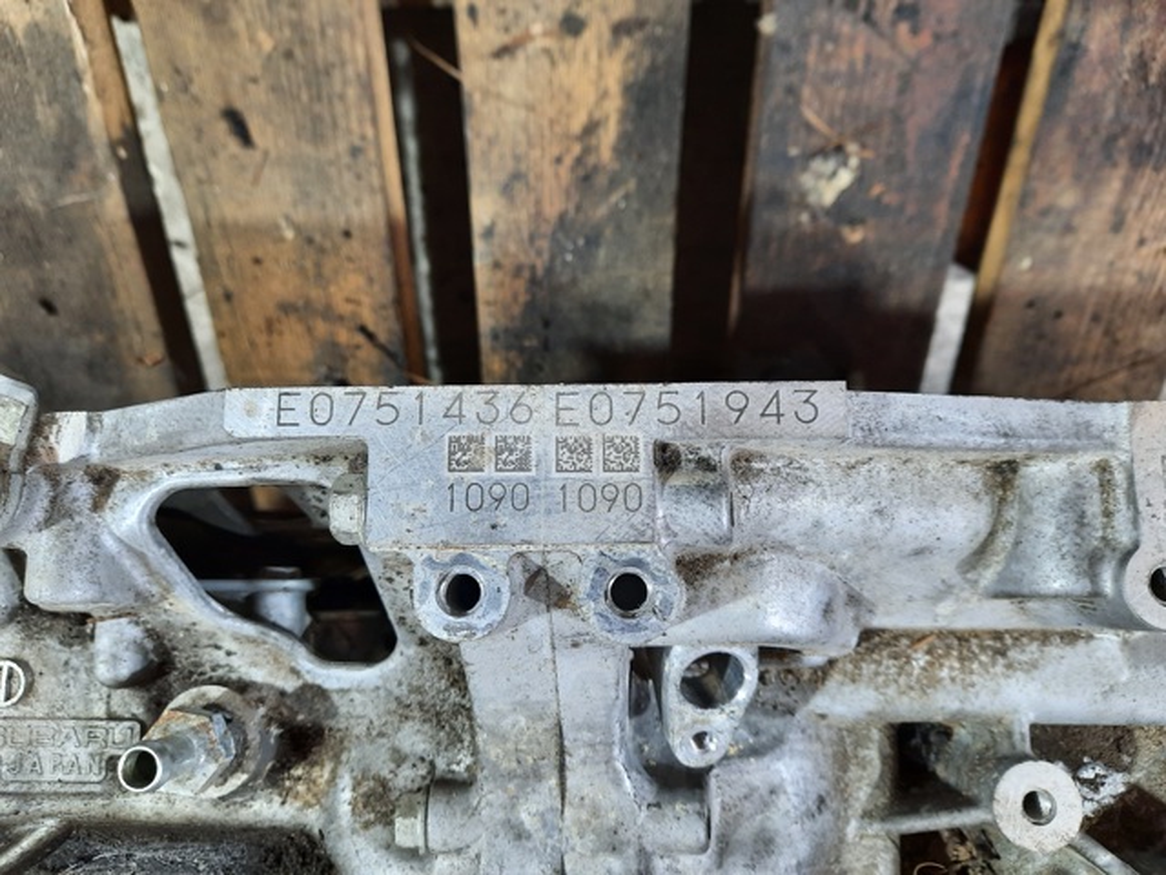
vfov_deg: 54.9
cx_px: 583
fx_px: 842
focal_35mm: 25
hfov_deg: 69.4
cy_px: 438
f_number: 2
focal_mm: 4.6
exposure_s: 1/33
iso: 250
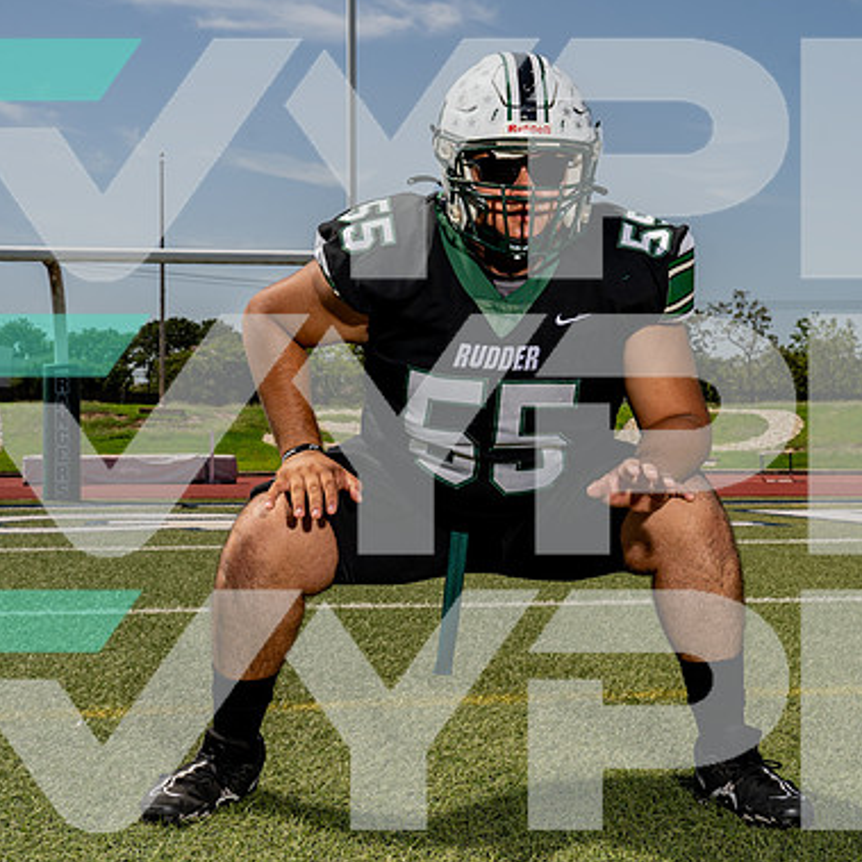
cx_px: 483
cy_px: 432
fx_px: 1690
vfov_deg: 28.6
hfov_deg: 28.6
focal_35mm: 60
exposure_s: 1/250
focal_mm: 43
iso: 100
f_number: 11
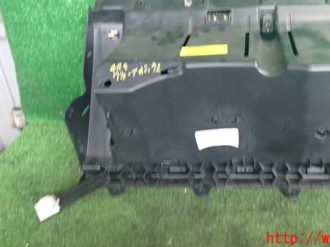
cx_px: 214
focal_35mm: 39
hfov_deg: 47.3
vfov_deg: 36.5
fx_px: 372
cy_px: 87
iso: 320
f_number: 2.3
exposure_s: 1/30
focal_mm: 5.4
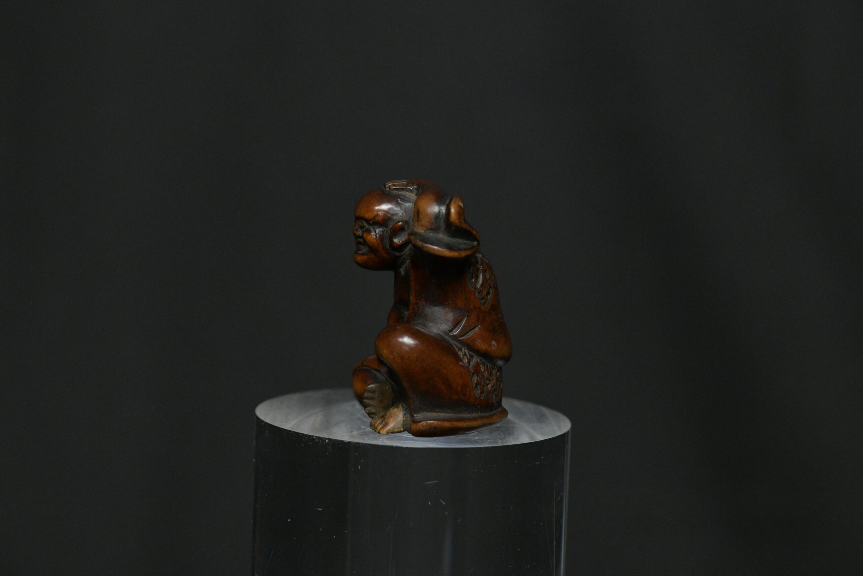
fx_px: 2517
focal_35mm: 105
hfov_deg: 19.5
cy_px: 288
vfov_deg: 13.0
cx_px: 432
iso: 5600
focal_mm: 105
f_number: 10
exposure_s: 1/125
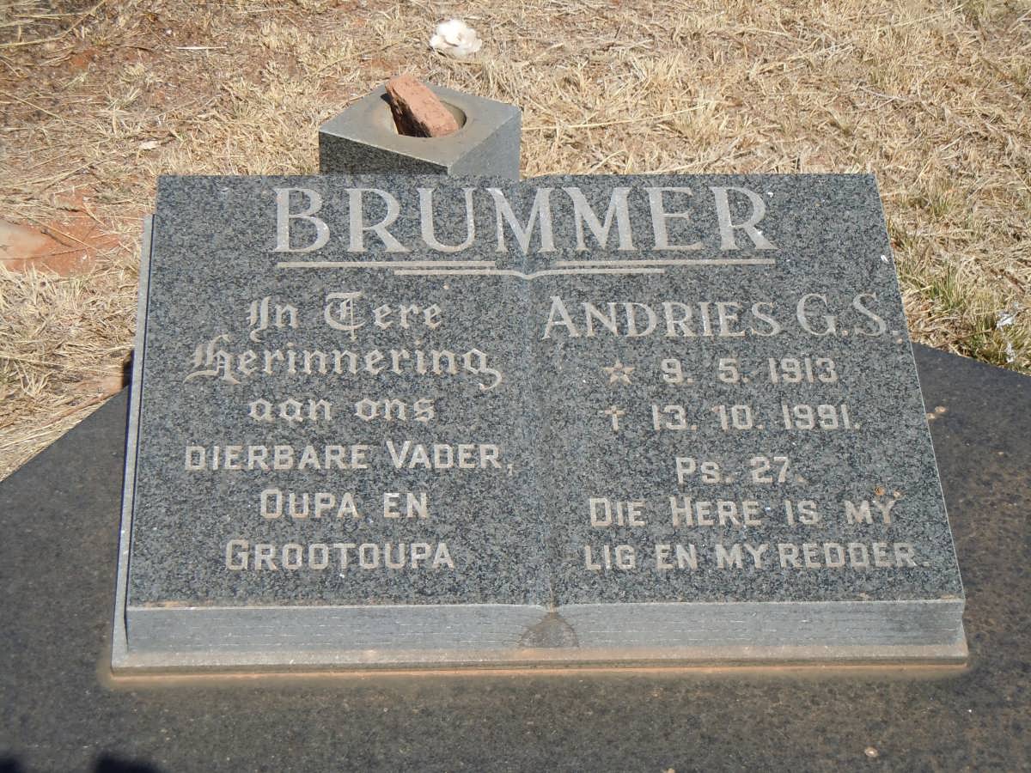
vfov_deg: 19.1
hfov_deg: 25.3
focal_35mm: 77
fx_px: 2293
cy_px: 386
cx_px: 516
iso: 200
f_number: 8.6
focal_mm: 13.9
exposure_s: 1/320
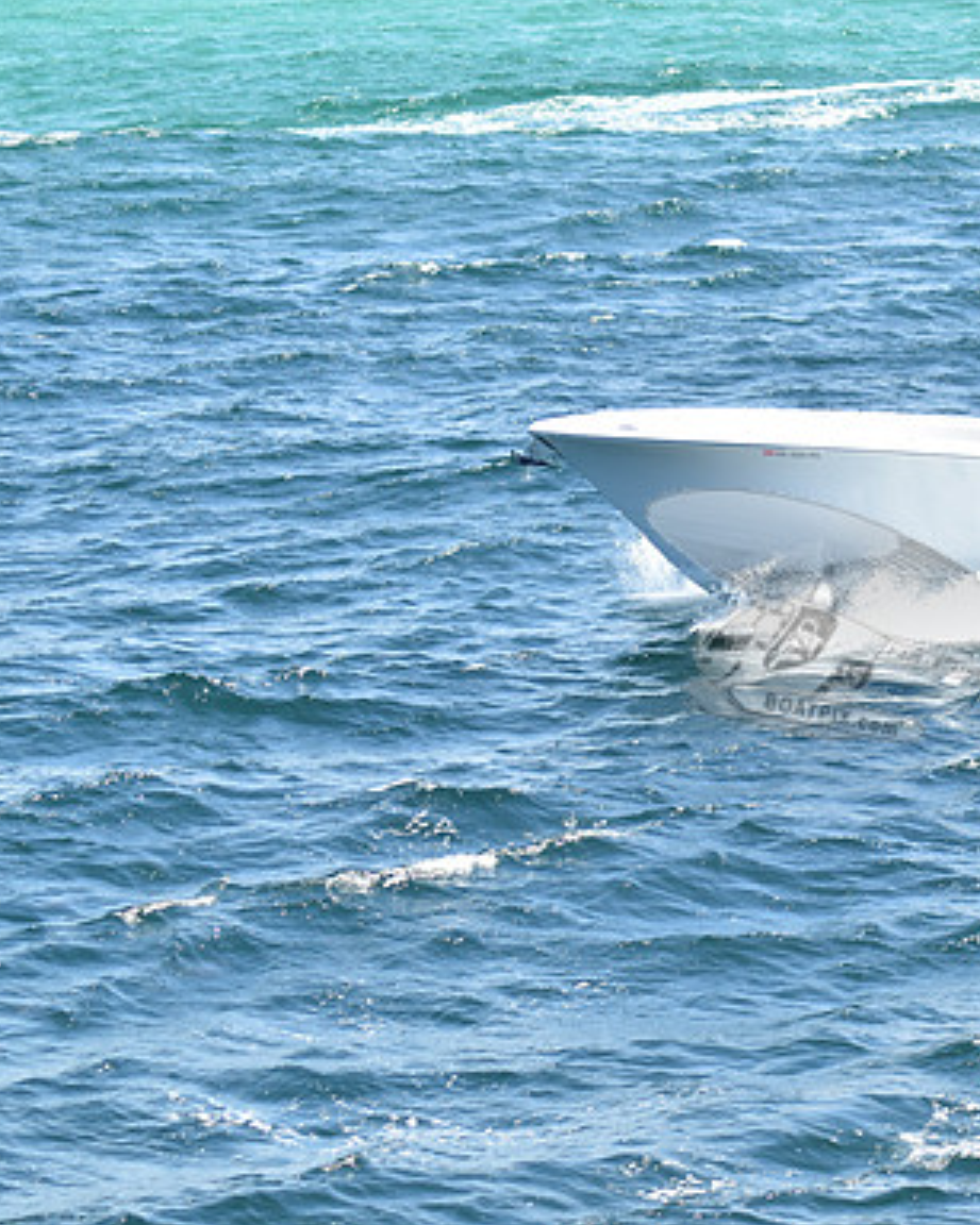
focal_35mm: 149
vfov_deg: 12.9
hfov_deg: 10.3
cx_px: 875
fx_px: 5404
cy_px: 614
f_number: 6.7
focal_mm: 70
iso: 400
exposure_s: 1/1000
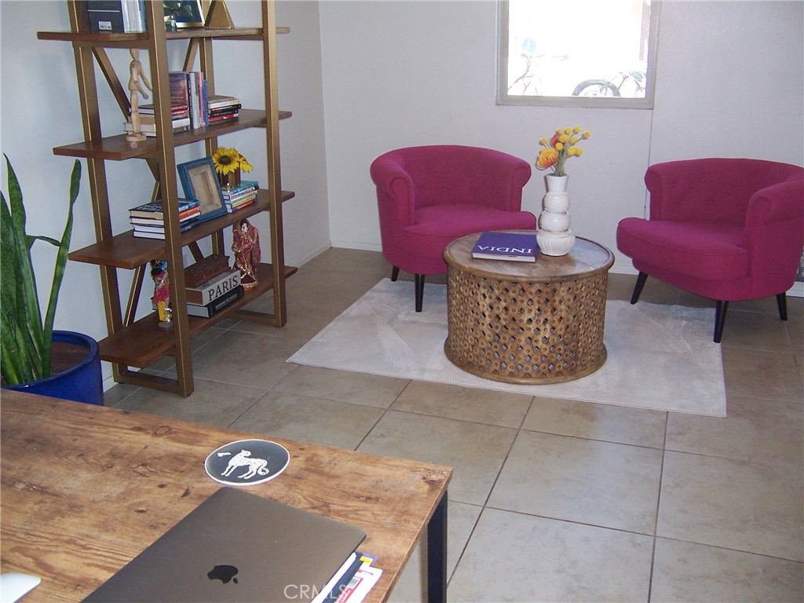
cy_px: 302
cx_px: 402
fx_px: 766
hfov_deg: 55.4
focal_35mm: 33
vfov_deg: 42.9
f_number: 2.8
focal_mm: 5.5
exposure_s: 1/60
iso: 140
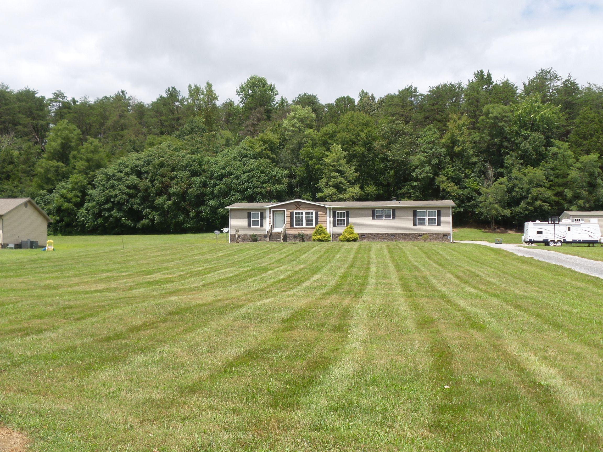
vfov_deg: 34.3
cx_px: 302
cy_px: 226
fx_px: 732
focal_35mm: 42
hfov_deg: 44.8
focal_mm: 7.5
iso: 100
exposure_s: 1/800
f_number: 4
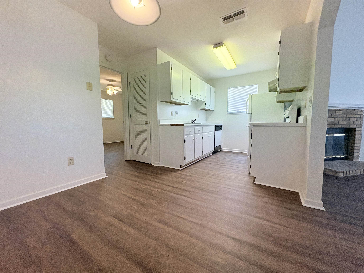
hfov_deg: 102.1
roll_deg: -0.1
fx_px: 147
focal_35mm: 14
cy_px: 136
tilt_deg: -4.2
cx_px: 182
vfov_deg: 85.7
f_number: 2.2
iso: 250
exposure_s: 1/120
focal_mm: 2.22
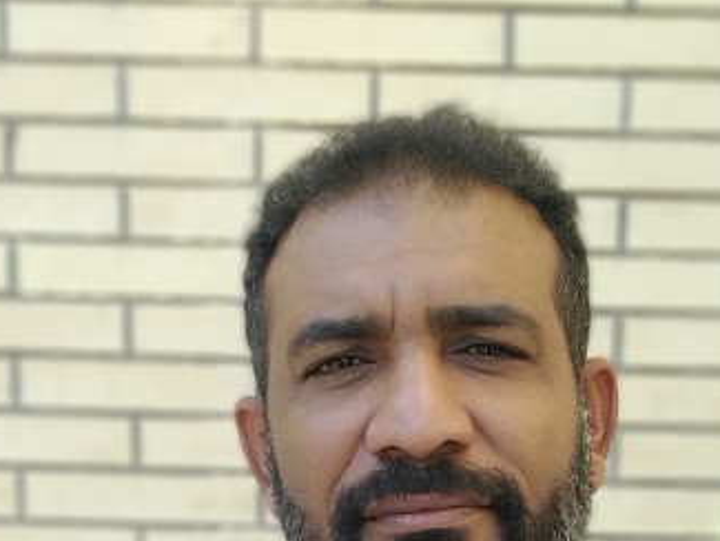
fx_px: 1332
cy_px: 656
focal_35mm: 64
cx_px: 394
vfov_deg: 21.3
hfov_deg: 30.2
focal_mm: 3.82
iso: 100
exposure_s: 1/186
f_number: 2.2
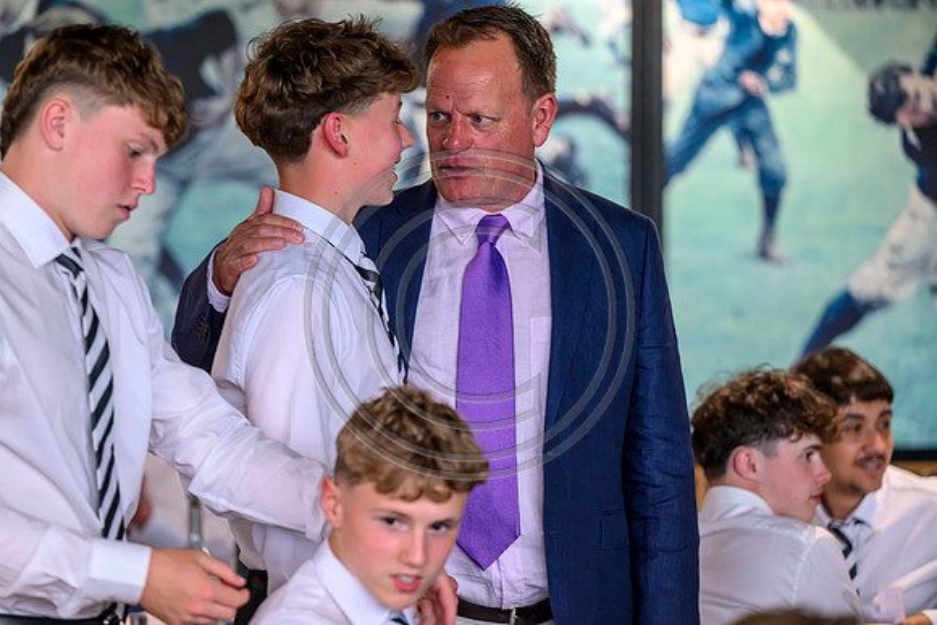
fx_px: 3514
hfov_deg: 15.2
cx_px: 468
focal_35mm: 135
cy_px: 312
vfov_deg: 10.2
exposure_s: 1/320
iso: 4000
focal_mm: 135
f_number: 3.2
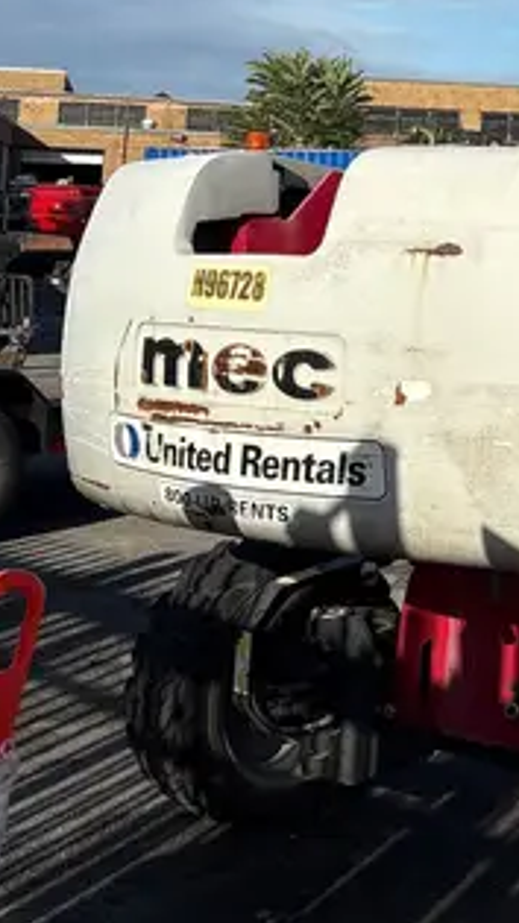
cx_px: 733
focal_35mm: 66
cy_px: 7
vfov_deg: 29.8
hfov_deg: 16.9
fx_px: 1616
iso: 50
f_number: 1.6
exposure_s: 1/4608
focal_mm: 5.96
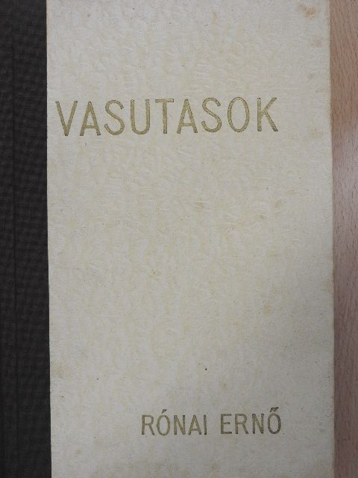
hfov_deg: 21.0
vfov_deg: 27.8
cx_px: 179
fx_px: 965
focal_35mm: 70
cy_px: 239
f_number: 5
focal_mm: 12.5
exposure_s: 1/10
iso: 450
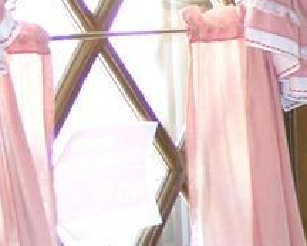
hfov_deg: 11.8
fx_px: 1373
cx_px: 545
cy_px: 204
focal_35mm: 151
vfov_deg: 10.2
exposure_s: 1/10
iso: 140
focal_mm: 8
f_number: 2.8
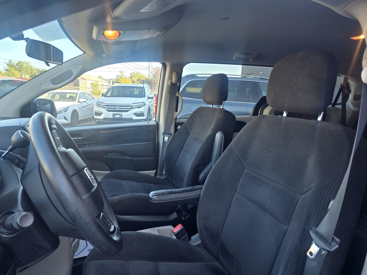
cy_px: 138
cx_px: 184
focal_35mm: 23
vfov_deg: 58.9
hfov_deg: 73.9
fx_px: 244
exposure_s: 1/180
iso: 80
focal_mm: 6.3
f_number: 1.7
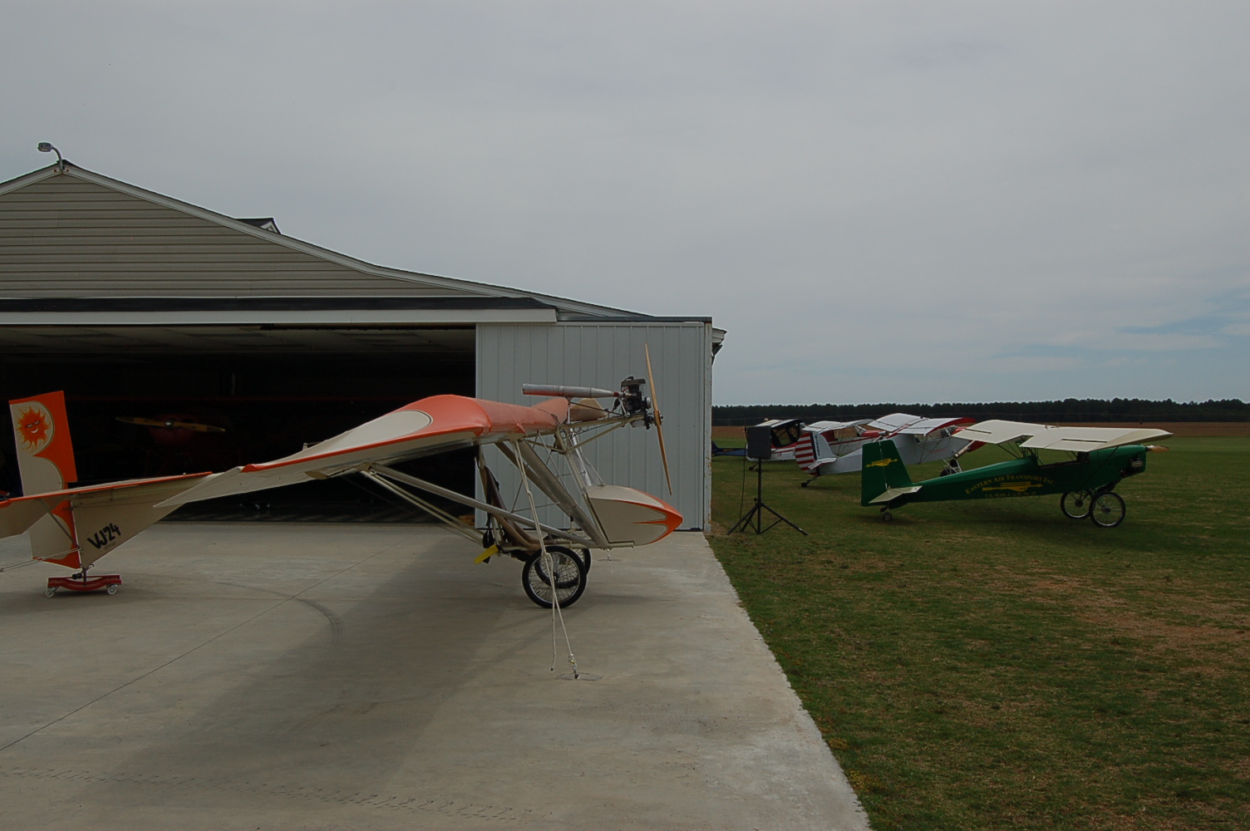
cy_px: 416
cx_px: 625
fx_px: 1197
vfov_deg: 38.3
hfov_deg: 55.1
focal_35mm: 34
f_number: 11
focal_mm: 23
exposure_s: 1/500
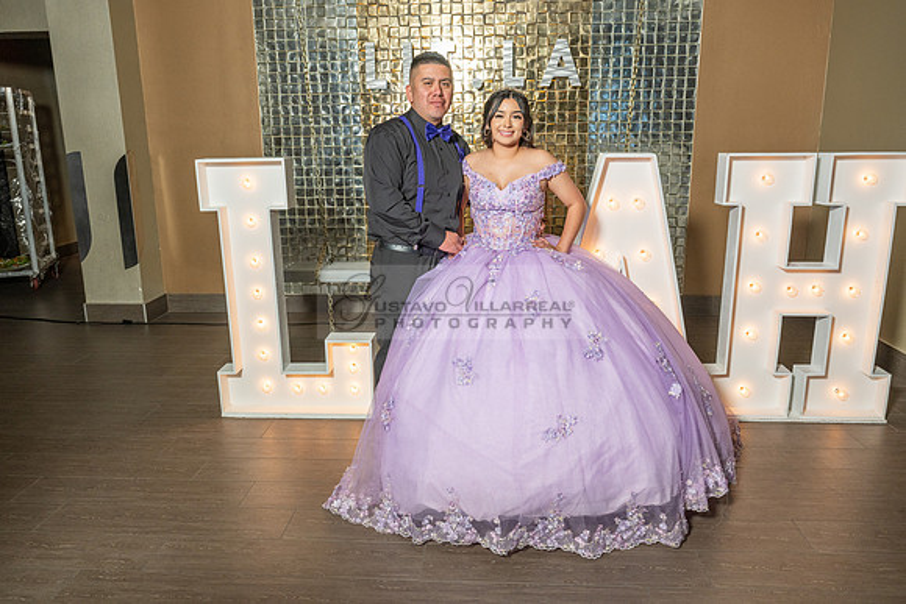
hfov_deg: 65.5
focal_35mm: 28
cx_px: 453
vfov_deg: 46.4
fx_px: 705
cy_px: 302
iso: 640
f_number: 5.6
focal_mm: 28
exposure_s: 1/125
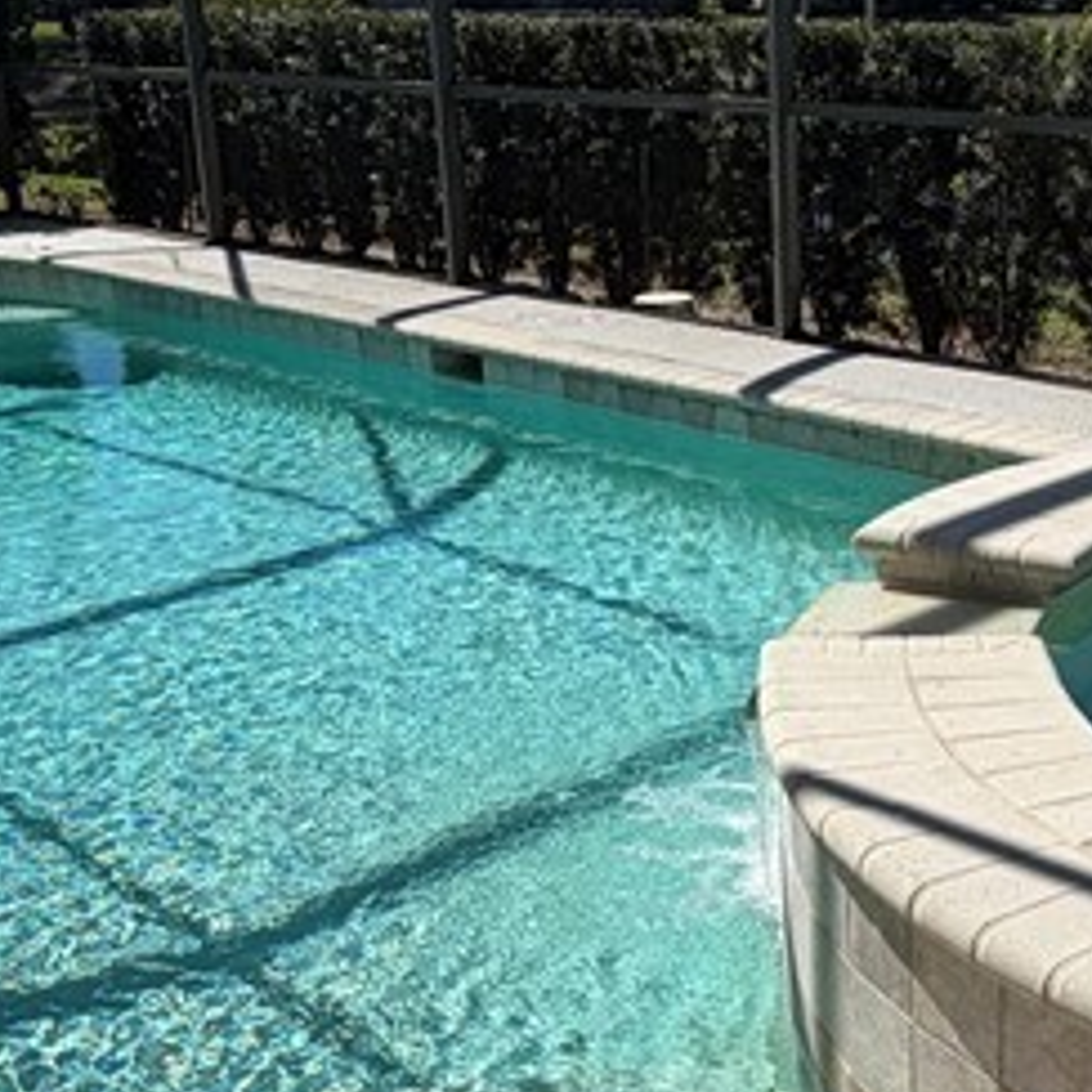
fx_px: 1856
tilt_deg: -16.4
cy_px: 515
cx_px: 895
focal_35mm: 52
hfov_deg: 31.8
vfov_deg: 32.8
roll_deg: +0.8
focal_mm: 2.22
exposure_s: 1/928
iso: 20
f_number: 2.2
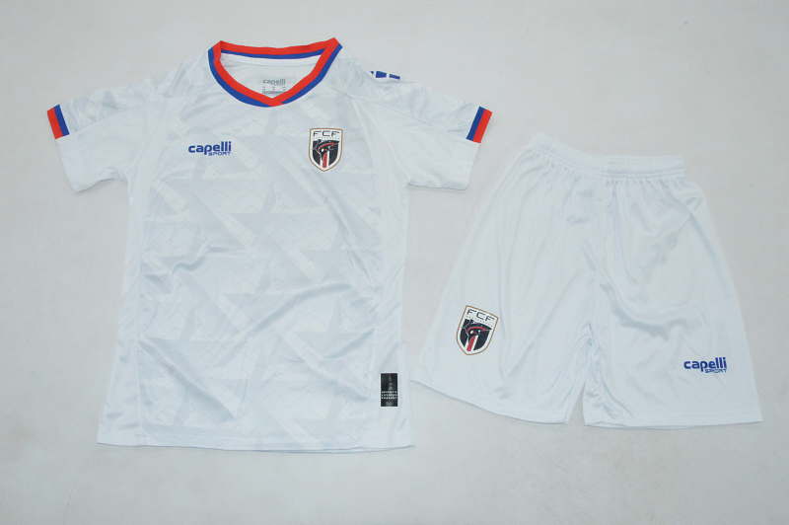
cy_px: 262
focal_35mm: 32
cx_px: 394
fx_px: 690
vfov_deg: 41.6
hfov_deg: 59.5
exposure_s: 1/200
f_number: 25
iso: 3200
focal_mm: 21
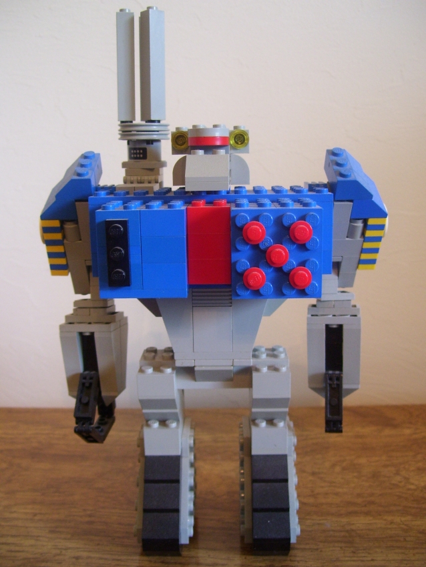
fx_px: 607
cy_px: 284
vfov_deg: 50.1
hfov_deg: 38.7
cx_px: 213
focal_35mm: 37
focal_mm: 6
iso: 160
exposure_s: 1/8
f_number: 2.7
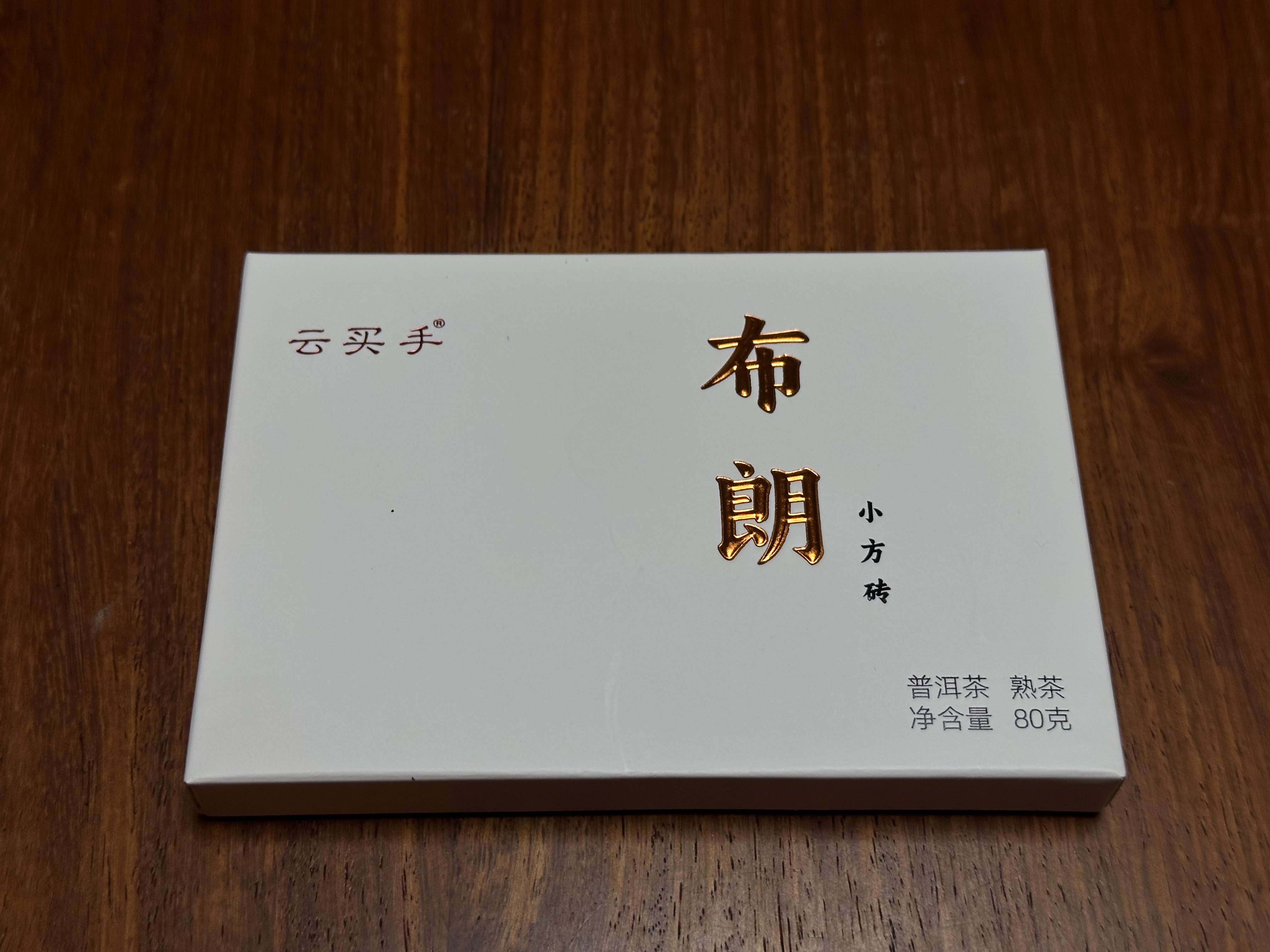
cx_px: 635
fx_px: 1761
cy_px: 476
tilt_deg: -59.5
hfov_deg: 39.7
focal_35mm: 48
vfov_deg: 30.3
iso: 64
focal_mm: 6.86
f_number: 1.78
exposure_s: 1/254
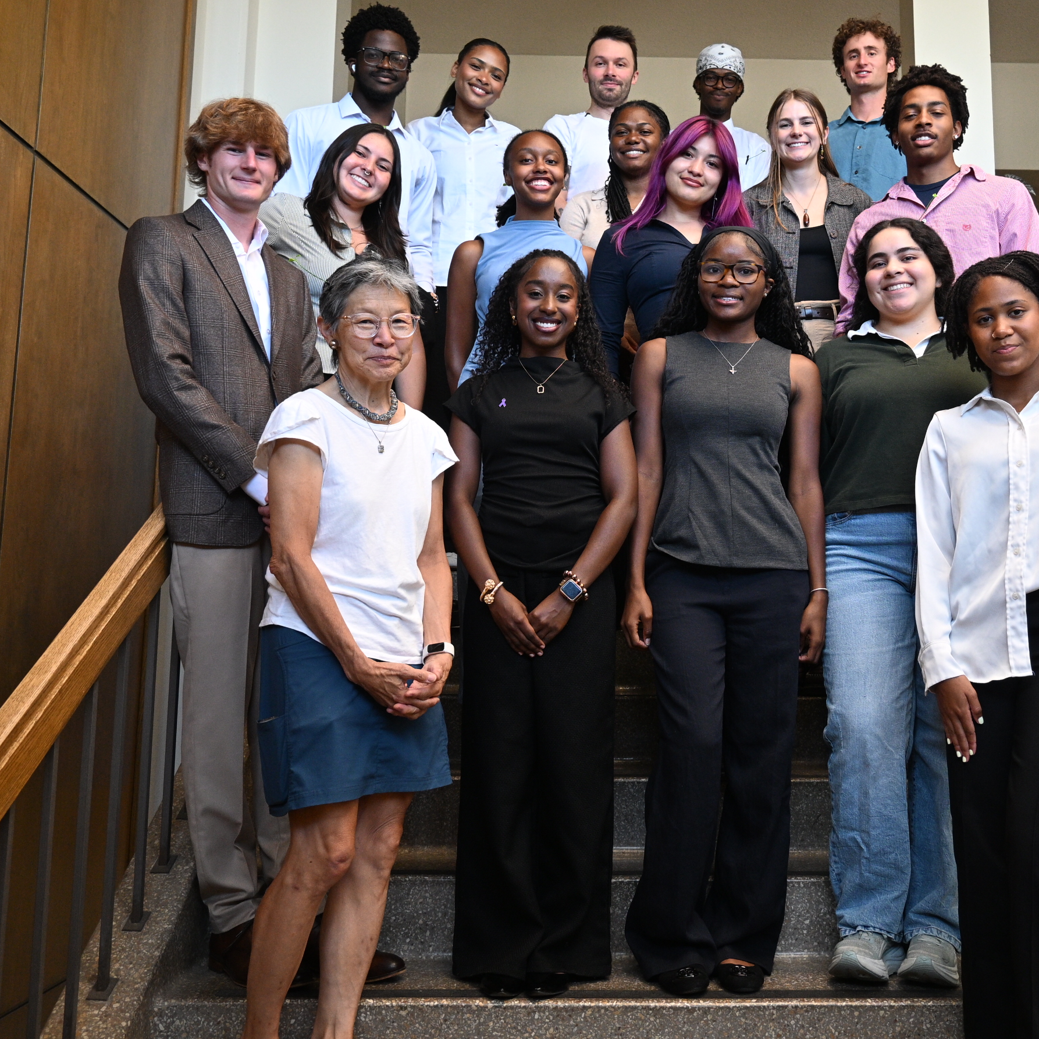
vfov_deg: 44.8
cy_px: 450
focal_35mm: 37
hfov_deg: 44.5
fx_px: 1256
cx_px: 655
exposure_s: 1/125
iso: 560
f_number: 3.5
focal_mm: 16
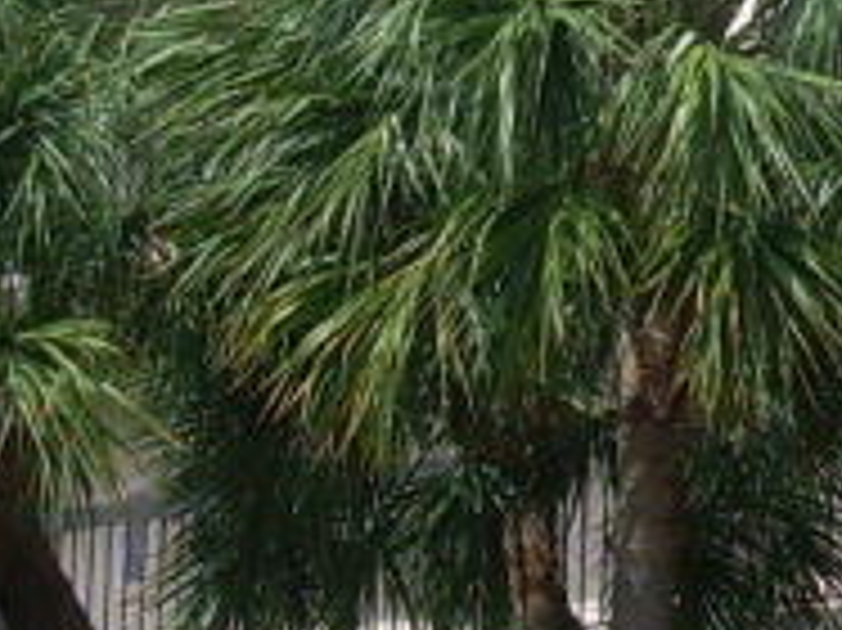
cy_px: 369
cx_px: 1031
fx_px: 5056
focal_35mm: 208
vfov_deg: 7.1
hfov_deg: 9.4
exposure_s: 1/354
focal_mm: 6.3
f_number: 4.6
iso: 50
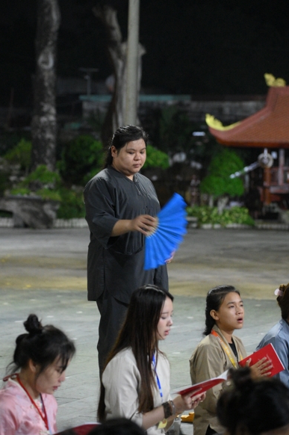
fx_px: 1616
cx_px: 149
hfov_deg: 10.2
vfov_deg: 15.3
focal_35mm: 134
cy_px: 204
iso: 12800
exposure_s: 1/80
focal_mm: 120
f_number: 4
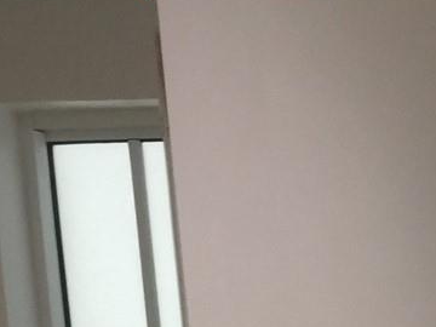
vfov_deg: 10.3
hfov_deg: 13.4
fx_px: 1625
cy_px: 718
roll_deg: +2.9
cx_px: 832
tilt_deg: -12.8
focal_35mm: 129
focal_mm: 4.15
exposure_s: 1/40
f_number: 2.2
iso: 32
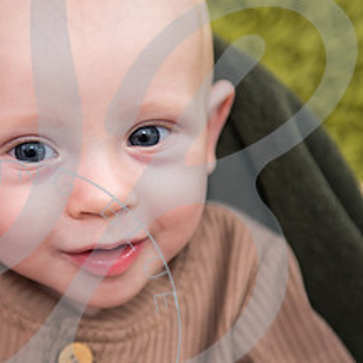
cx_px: 92
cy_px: 192
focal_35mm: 132
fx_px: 1566
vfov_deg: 13.2
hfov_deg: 13.2
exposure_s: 1/125
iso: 100
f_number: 2.8
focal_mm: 58
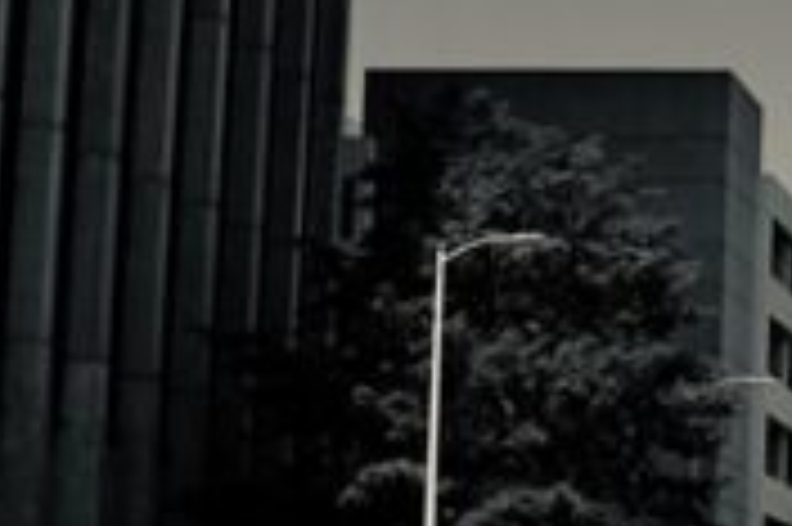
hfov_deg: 13.4
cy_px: 153
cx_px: 1246
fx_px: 3143
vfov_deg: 9.6
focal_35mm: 143
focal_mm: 28
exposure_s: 1/1600
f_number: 8
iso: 400
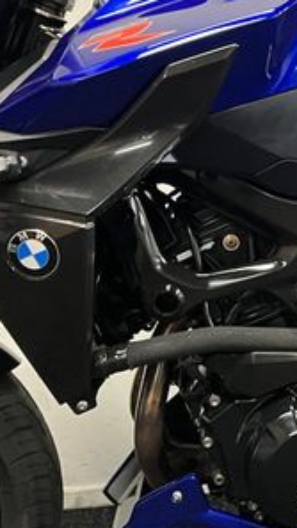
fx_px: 854
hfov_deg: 18.5
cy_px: 254
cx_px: 377
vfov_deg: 34.4
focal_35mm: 61
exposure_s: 1/50
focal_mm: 5.1
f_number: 1.6
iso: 320
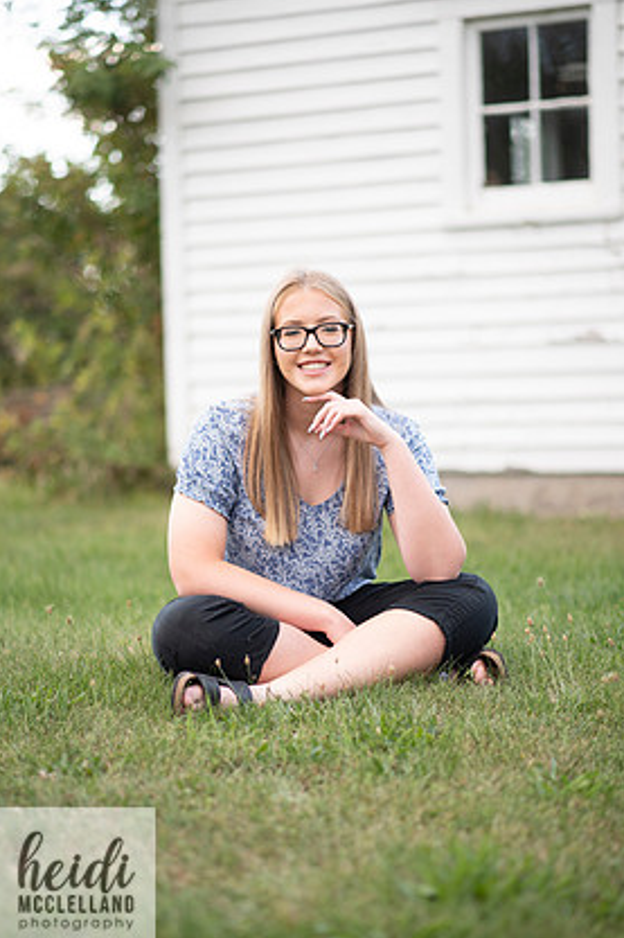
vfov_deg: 22.1
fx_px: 2394
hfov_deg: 14.9
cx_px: 300
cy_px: 489
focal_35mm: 92
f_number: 1.8
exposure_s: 1/400
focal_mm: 85
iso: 125
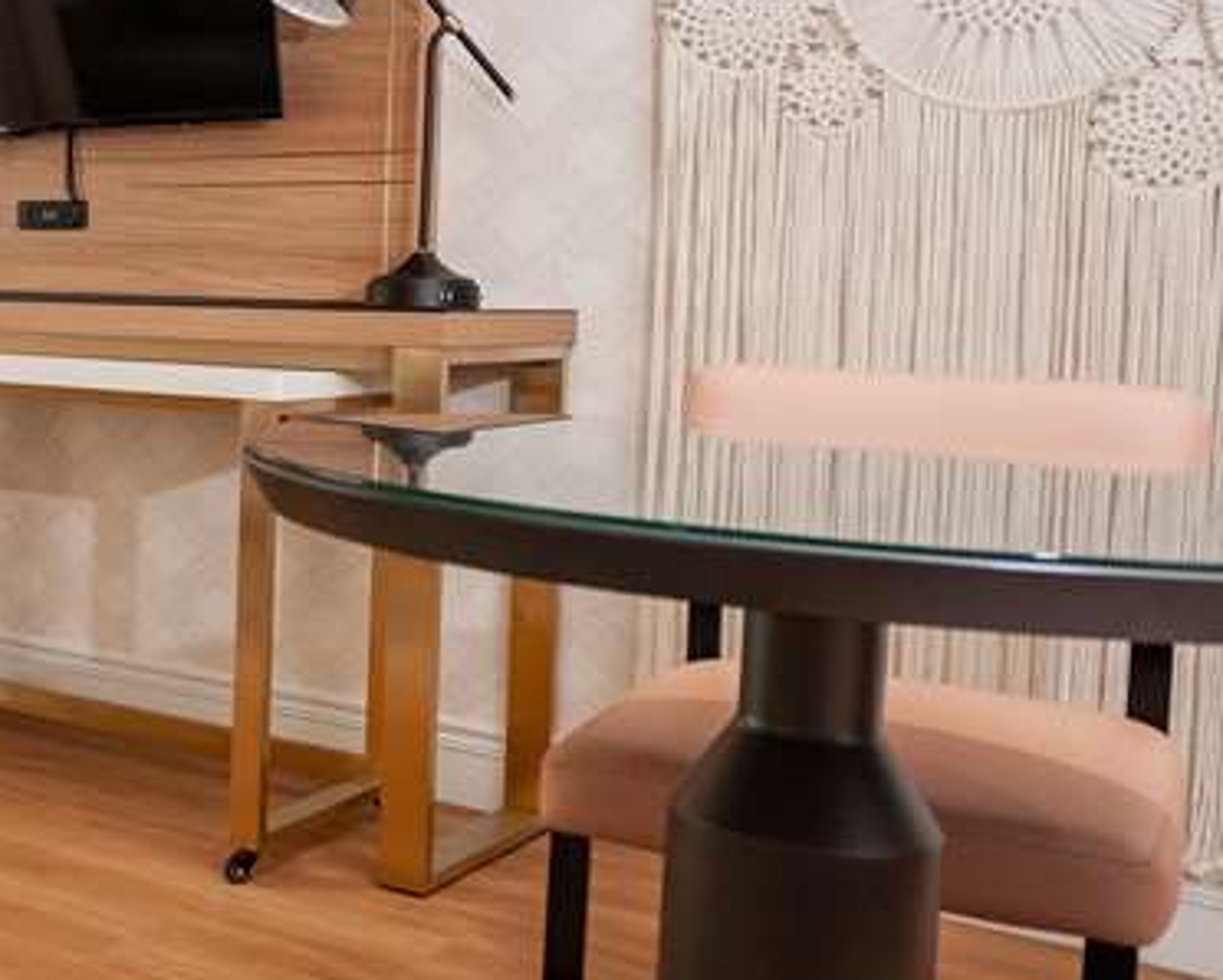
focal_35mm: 49
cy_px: 350
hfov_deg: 32.7
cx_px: -166
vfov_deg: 30.7
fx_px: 1775
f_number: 4
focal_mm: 19
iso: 1000
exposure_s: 1/60
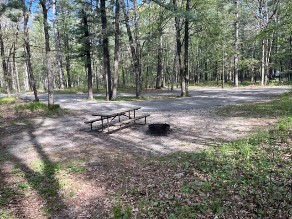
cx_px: 146
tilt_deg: -8.2
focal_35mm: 26
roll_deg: +0.6
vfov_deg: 53.1
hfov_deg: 67.3
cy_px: 110
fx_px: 219
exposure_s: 1/407
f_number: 1.6
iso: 50
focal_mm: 5.1
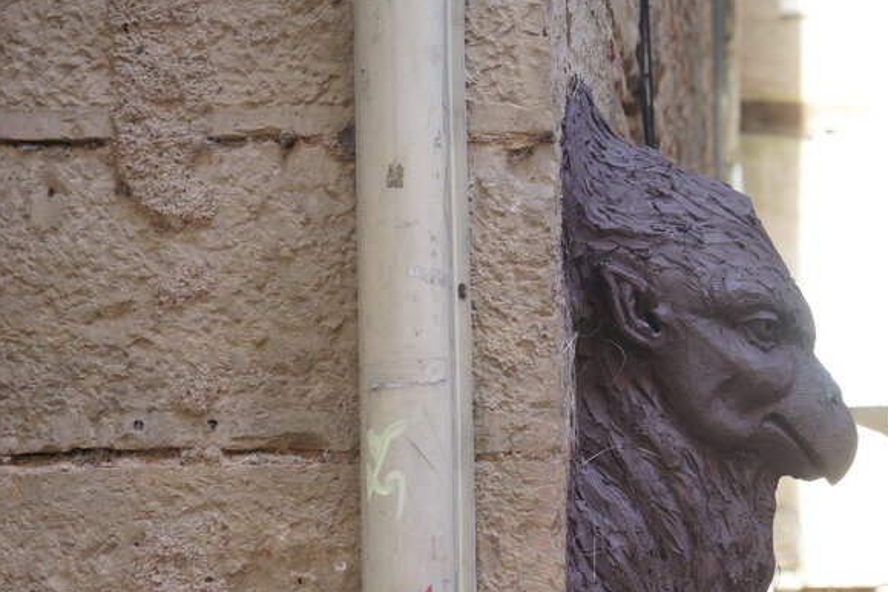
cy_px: 523
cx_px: 882
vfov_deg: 15.5
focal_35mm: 87
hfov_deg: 22.5
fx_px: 2146
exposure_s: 1/125
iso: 320
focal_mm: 42
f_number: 4.5
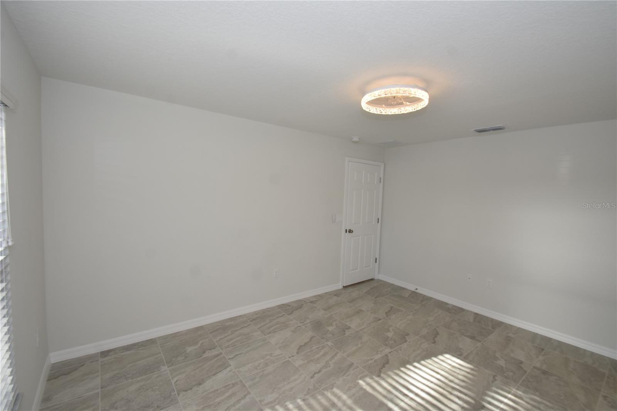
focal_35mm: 15
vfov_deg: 77.3
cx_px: 308
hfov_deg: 100.4
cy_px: 206
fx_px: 257
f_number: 5
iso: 200
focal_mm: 10
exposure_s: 1/100
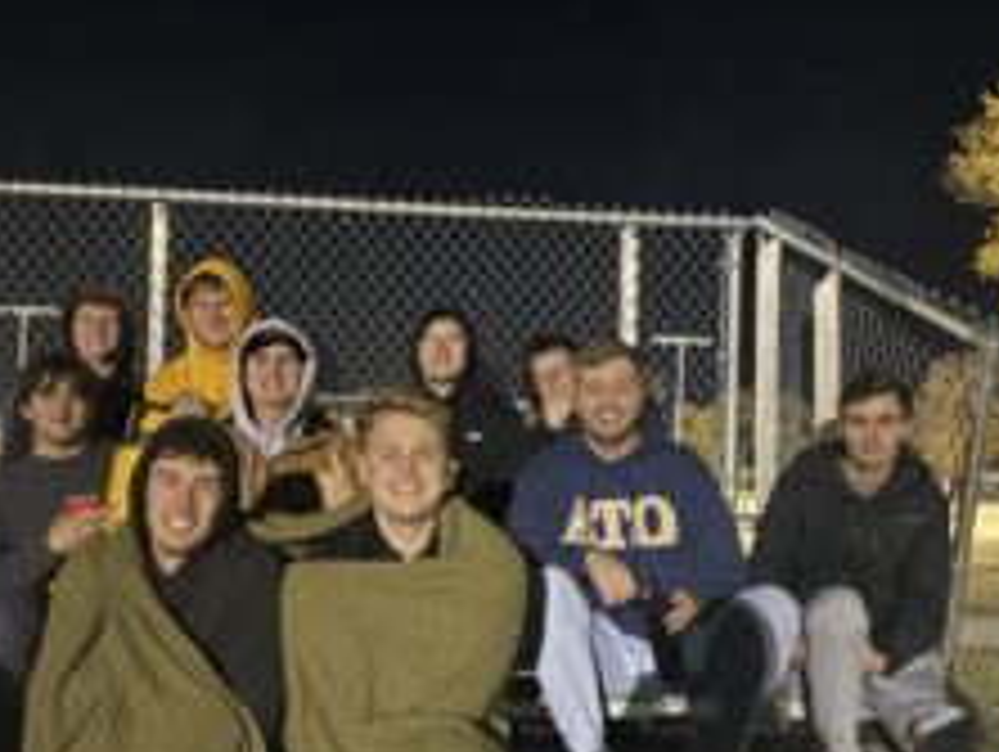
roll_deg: -1.5
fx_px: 1185
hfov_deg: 45.7
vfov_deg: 35.2
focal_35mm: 41
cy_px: 399
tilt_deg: +3.2
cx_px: 477
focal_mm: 5.96
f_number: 1.6
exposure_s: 1/15
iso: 1250
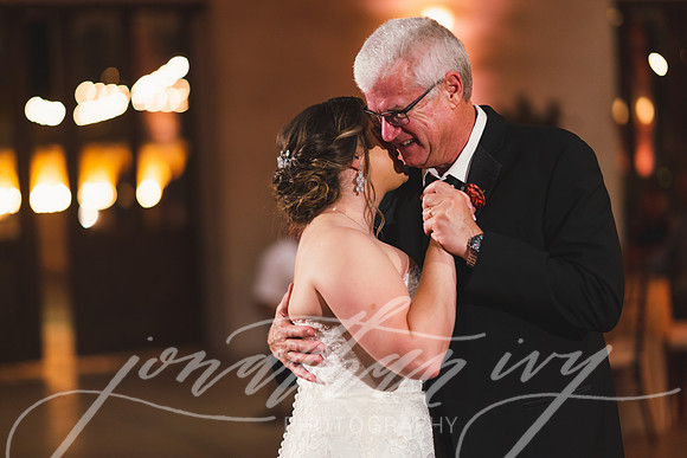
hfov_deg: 23.9
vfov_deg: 16.1
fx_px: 1622
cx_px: 344
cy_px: 229
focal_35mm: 85
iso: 1250
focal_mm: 85
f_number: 1.4
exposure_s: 1/125
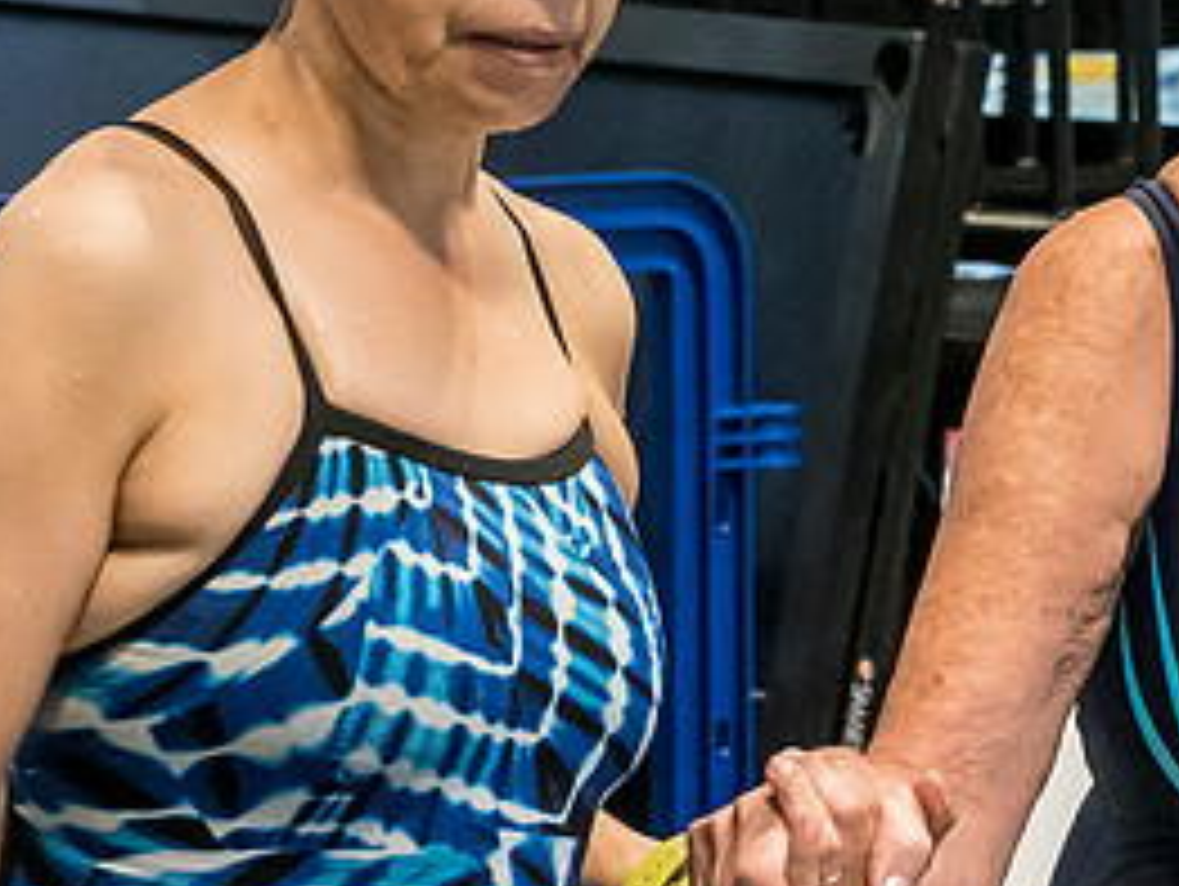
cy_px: 180
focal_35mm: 350
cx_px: 1396
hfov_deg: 5.6
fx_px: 11932
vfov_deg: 4.3
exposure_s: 1/200
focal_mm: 55
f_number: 5
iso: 4000
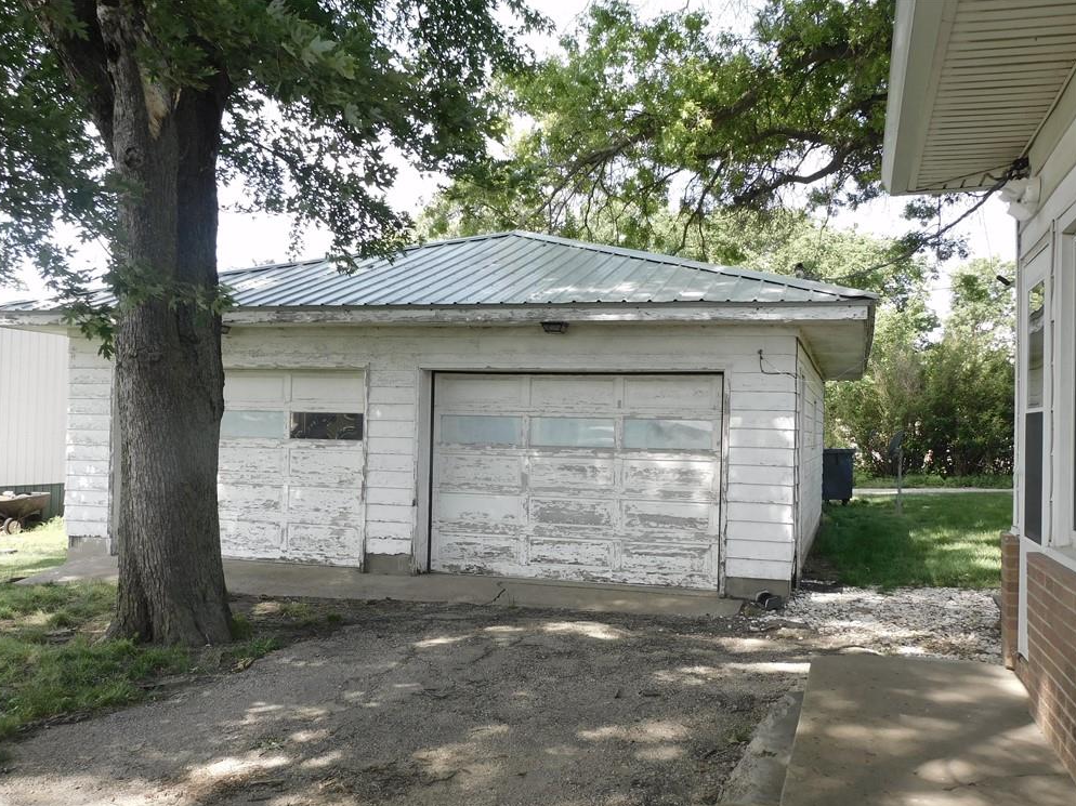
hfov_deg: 54.0
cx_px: 526
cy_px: 413
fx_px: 1057
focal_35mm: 34
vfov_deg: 41.8
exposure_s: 1/200
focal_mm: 5.9
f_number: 3.6
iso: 125
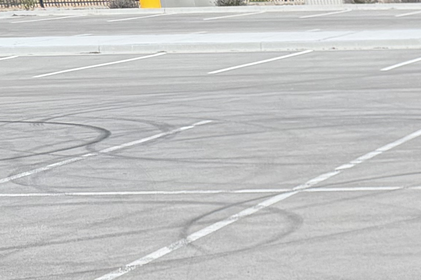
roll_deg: +1.4
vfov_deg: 9.6
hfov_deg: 13.8
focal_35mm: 123
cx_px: 870
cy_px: 715
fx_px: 1438
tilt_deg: -27.3
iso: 80
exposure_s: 1/1211
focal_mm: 6.76
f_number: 1.78
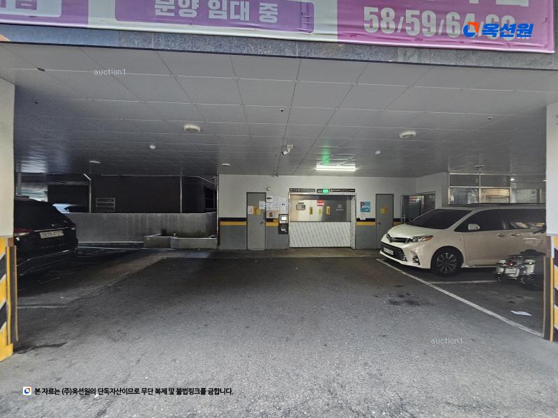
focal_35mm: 13
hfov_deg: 106.2
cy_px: 209
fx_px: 210
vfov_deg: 89.9
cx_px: 279
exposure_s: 1/60
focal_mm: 2.2
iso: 160
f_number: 2.2
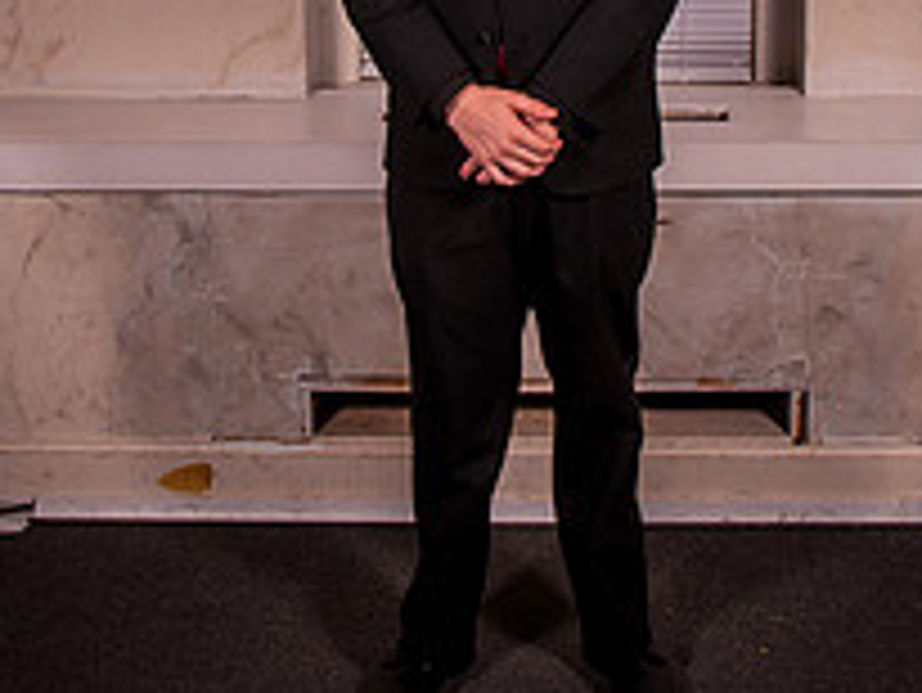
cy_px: -148
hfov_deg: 24.7
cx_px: 506
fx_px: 2105
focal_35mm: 79
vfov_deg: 17.7
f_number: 14
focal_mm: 25
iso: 200
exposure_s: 1/125
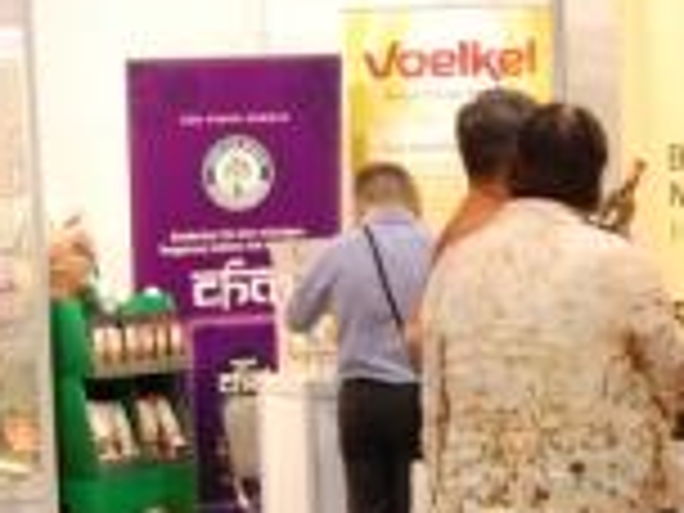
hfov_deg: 12.3
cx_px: 410
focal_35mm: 161
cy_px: 414
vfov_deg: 9.2
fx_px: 3181
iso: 800
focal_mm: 38
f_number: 5
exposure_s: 1/13
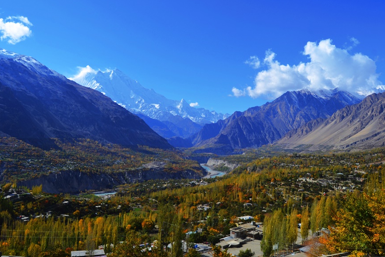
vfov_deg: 46.4
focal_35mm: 28
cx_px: 188
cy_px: 125
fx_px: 299
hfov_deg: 65.5
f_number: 8
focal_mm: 18
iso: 100
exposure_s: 1/250
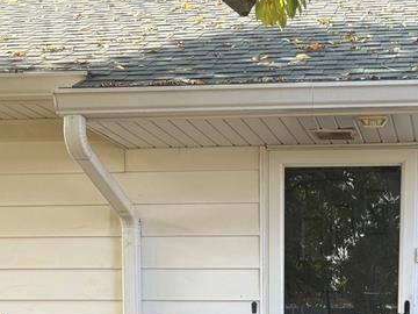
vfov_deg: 18.3
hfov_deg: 25.9
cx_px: 333
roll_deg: -0.3
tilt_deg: -5.2
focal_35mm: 74
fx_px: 894
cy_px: 423
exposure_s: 1/233
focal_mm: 5.96
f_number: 1.6
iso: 40
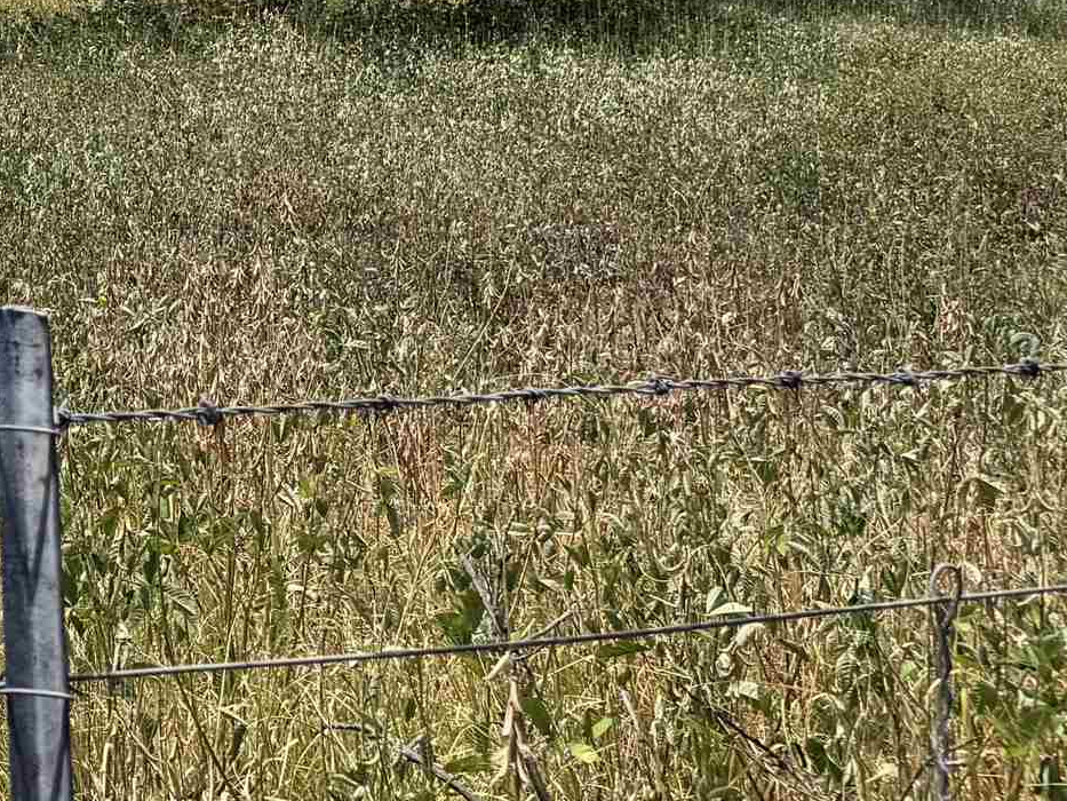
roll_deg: -1.1
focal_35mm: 79
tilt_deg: +8.1
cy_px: -307
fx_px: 2435
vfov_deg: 17.3
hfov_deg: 20.4
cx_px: -626
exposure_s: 1/5814
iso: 80
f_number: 1.78
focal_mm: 6.76
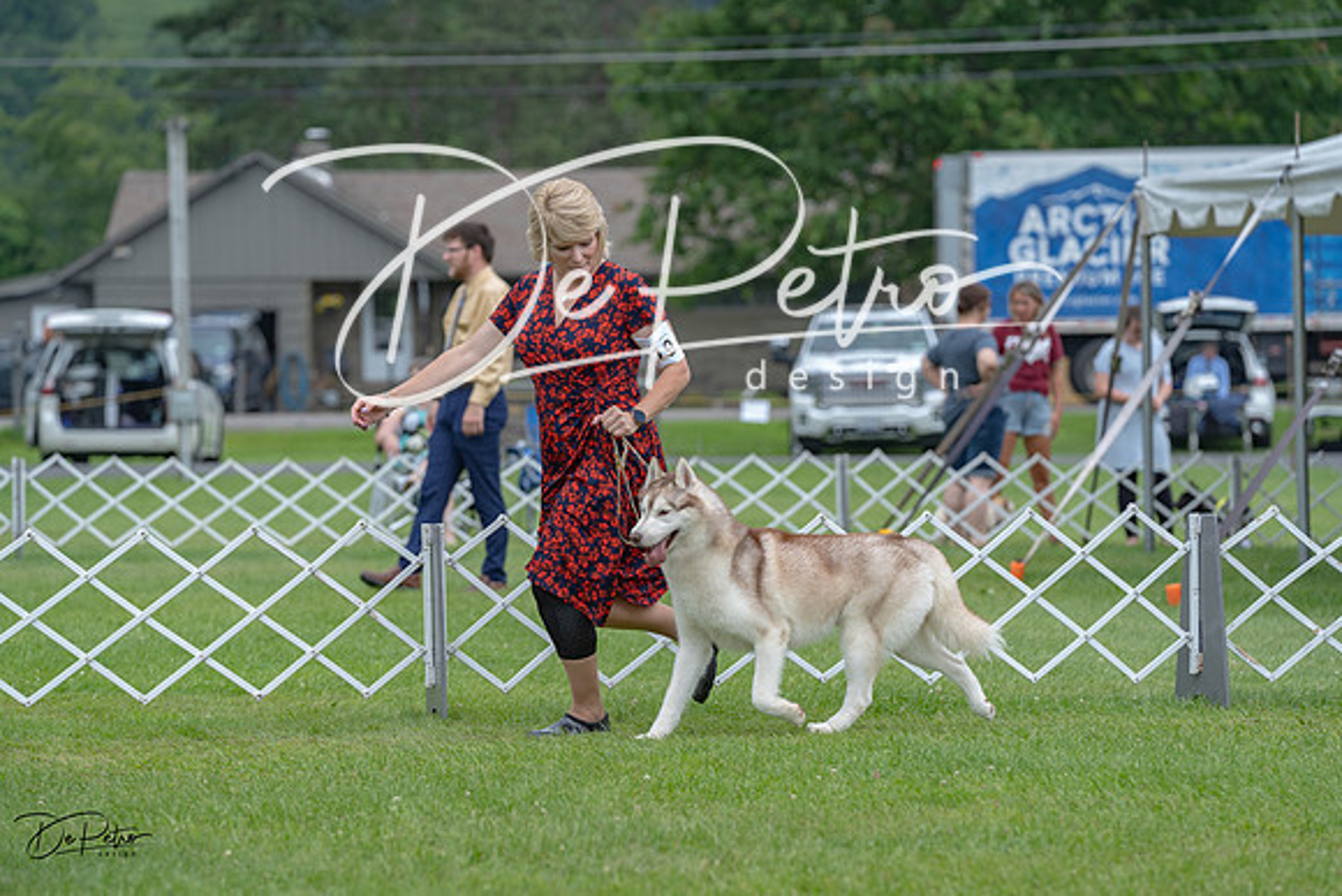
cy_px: 448
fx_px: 5891
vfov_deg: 8.7
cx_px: 671
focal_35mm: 158
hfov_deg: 13.0
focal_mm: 158
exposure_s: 1/1000
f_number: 4.5
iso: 400
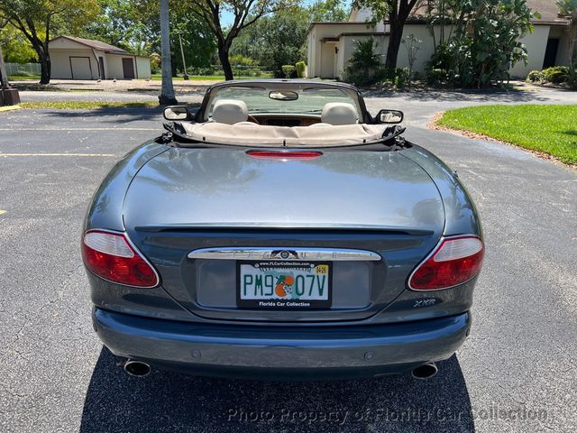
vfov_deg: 53.1
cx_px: 288
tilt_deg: -19.9
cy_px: 216
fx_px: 433
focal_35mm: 26
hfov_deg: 67.3
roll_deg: -1.0
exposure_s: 1/2123
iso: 50
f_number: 1.5
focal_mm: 5.7
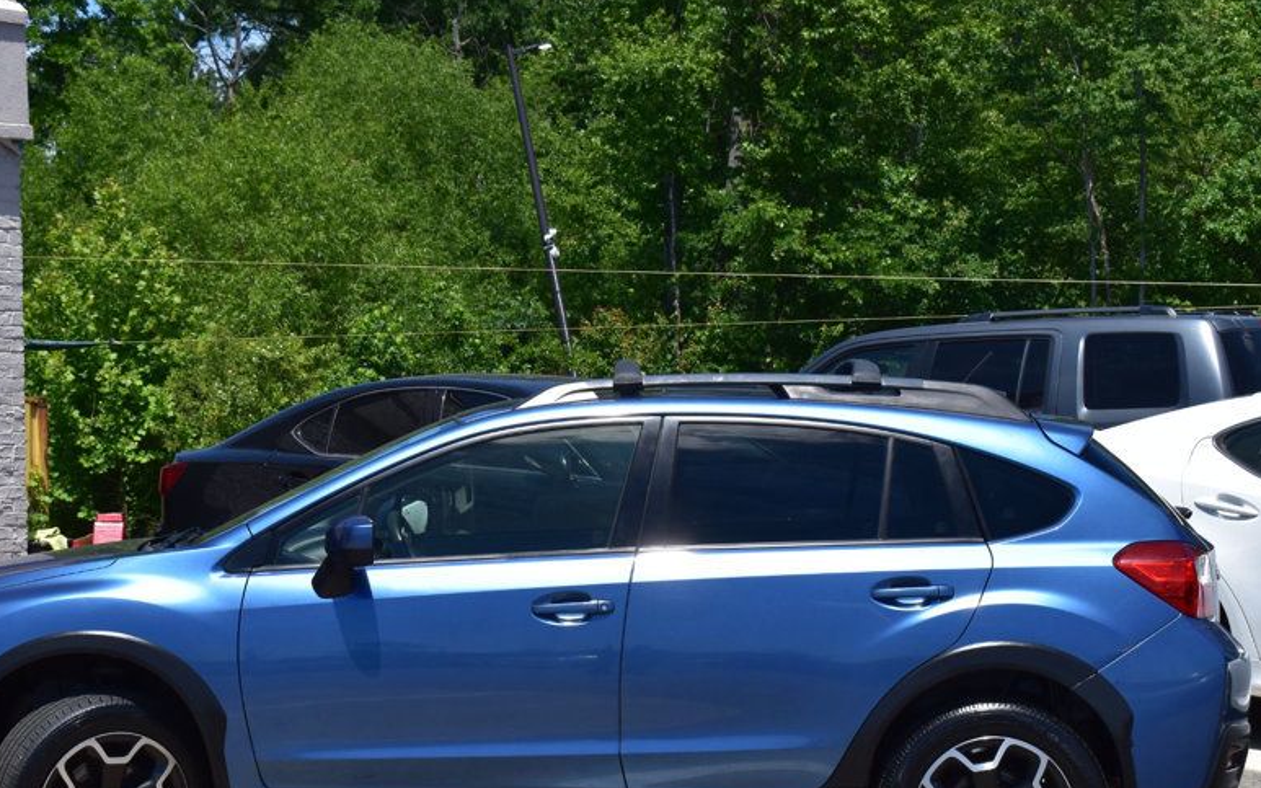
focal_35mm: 85
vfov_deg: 15.3
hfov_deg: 24.3
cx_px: 540
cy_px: 548
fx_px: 2921
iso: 280
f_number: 11
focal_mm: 42
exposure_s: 1/500
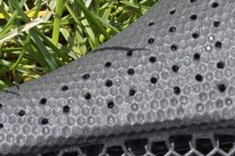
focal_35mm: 255
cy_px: 193
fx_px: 1666
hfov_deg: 8.1
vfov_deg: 5.3
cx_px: 132
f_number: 5.6
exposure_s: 1/250
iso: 100
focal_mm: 35
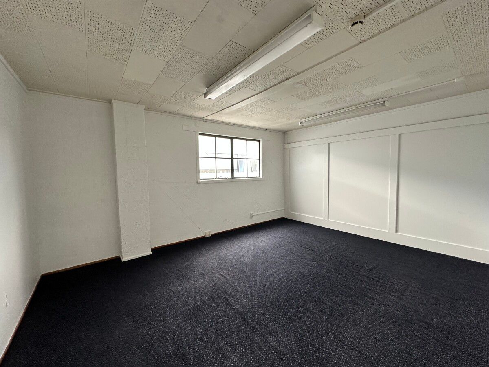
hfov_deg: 102.1
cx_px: 244
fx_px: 198
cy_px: 184
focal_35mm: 14
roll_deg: +0.7
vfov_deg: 85.7
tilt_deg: -3.1
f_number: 2.2
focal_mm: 2.22
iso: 160
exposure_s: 1/100
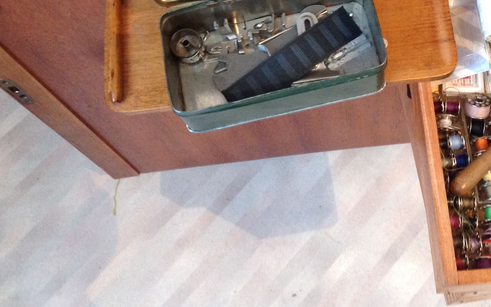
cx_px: 337
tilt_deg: -67.7
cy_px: 81
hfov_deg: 37.7
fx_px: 709
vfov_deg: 24.2
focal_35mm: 53
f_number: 2.4
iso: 320
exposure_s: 1/15
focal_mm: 4.28
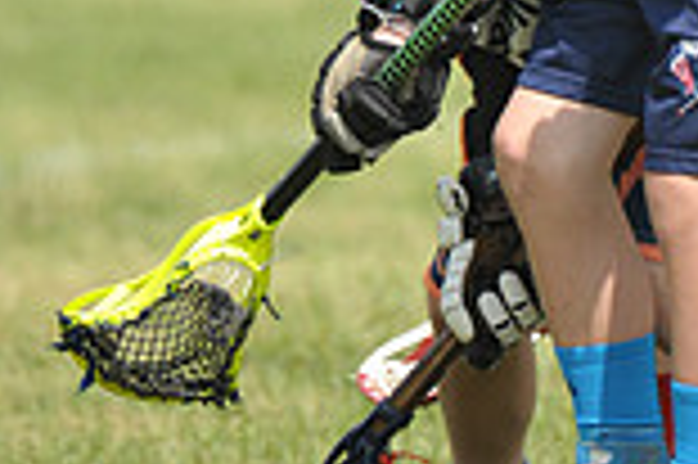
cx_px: 432
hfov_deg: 1.4
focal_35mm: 1497
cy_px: -342
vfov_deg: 0.9
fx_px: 28994
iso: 640
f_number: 4
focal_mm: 400
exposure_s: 1/3200
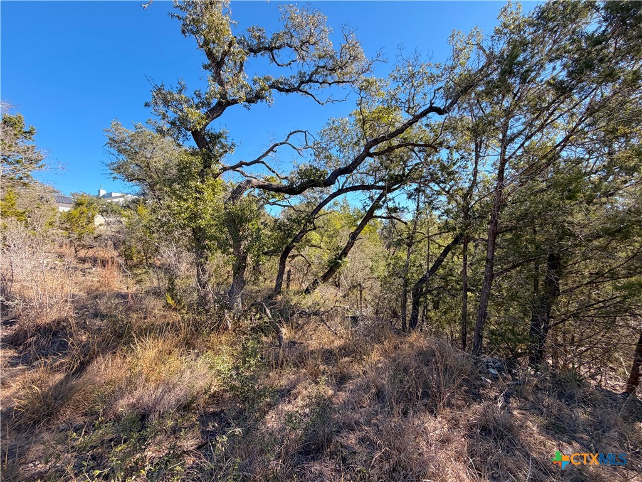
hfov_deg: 102.1
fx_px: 260
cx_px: 321
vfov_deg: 85.7
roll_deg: +1.4
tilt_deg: +0.7
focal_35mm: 14
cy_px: 241
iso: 50
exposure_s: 1/502
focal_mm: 2.22
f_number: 2.2
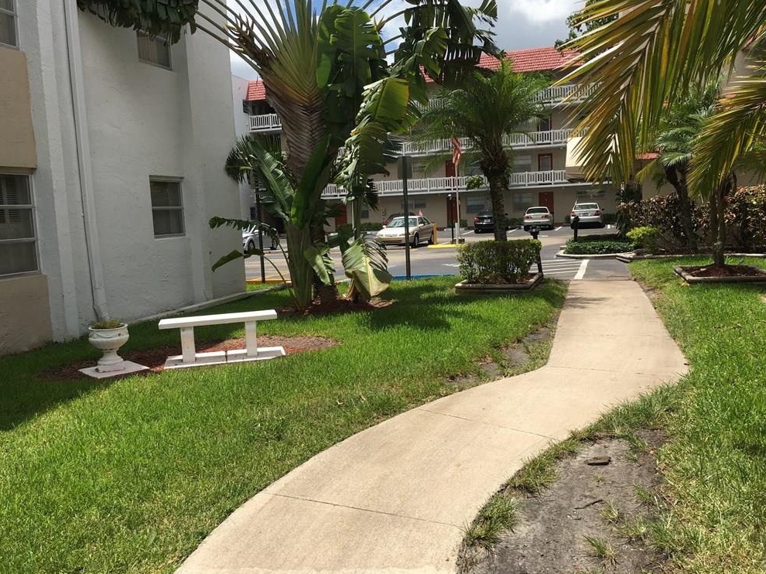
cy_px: 280
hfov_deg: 60.0
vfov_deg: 46.8
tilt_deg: -5.1
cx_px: 386
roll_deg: +1.8
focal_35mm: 30
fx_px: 664
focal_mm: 4.15
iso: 25
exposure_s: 1/1538
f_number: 2.2
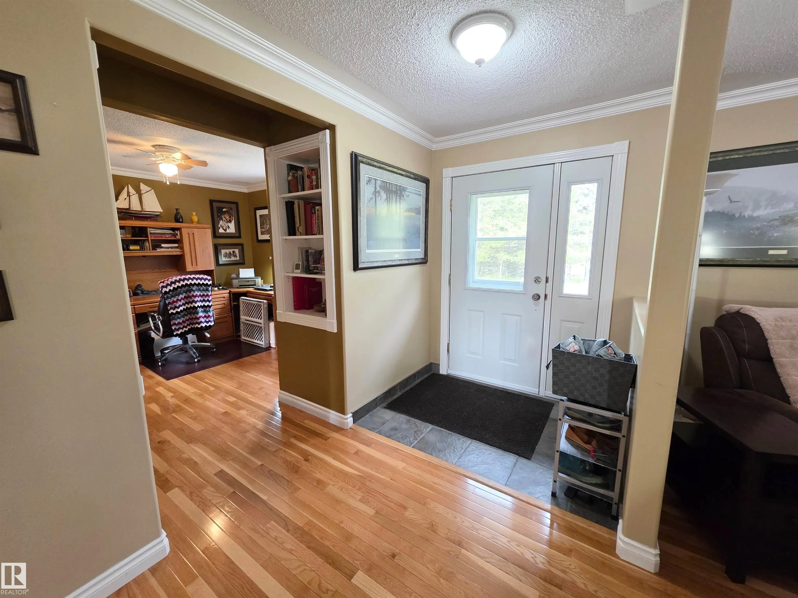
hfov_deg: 106.2
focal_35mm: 13
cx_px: 399
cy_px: 299
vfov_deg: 89.9
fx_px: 300
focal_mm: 2.2
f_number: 1.9
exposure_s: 1/60
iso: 320
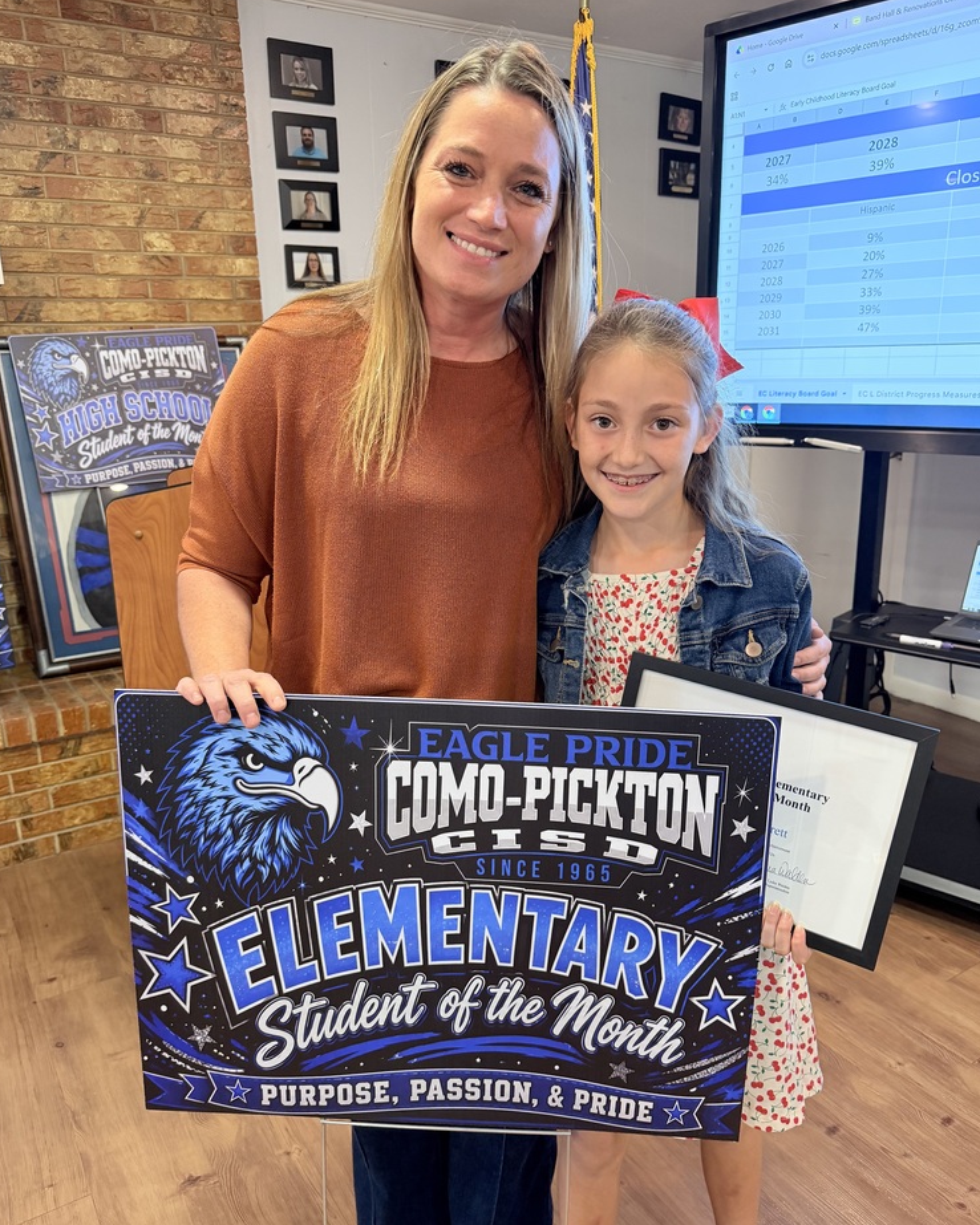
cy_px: 644
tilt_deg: -16.7
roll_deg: +1.6
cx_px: 497
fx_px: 943
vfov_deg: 66.0
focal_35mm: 26
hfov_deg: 54.9
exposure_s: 1/60
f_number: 1.78
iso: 250
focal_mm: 6.76
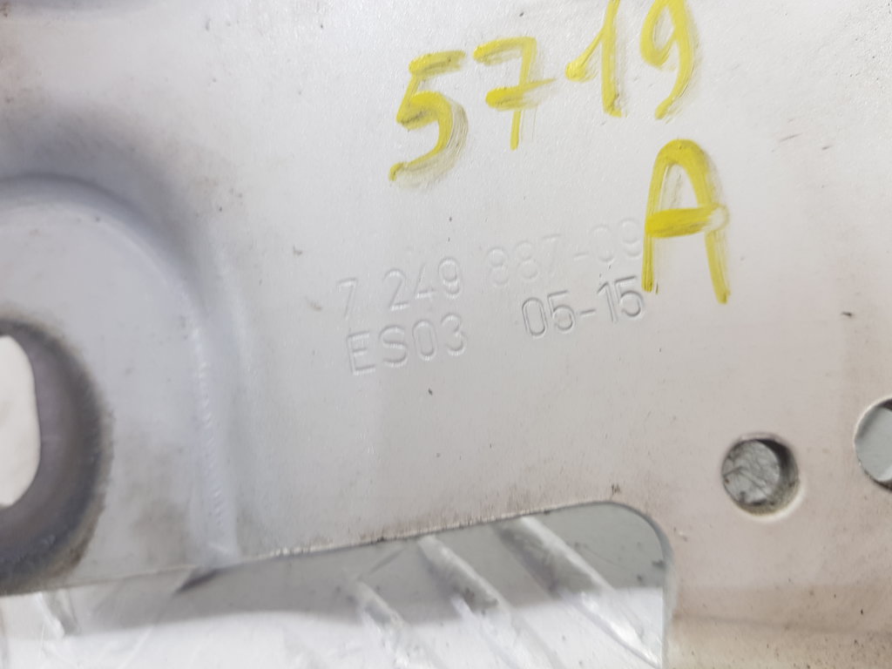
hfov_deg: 67.3
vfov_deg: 53.1
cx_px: 446
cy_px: 334
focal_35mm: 26
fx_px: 670
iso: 50
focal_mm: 4.2
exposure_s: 1/50
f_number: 1.7
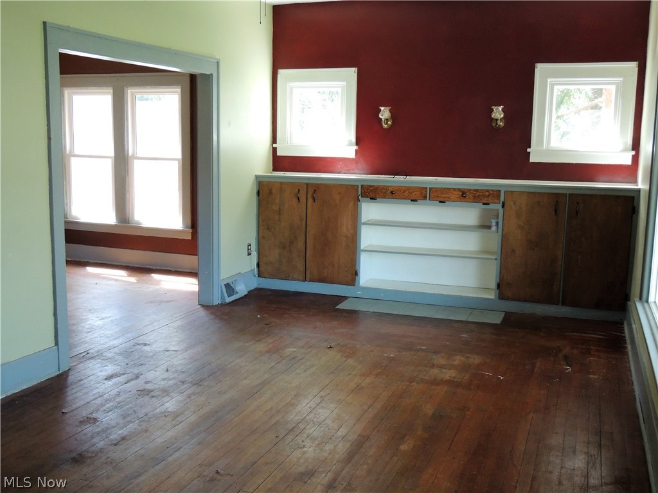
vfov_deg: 40.7
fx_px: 665
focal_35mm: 35
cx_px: 329
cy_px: 246
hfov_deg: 52.6
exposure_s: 1/40
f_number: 3.3
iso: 400
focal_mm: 6.2
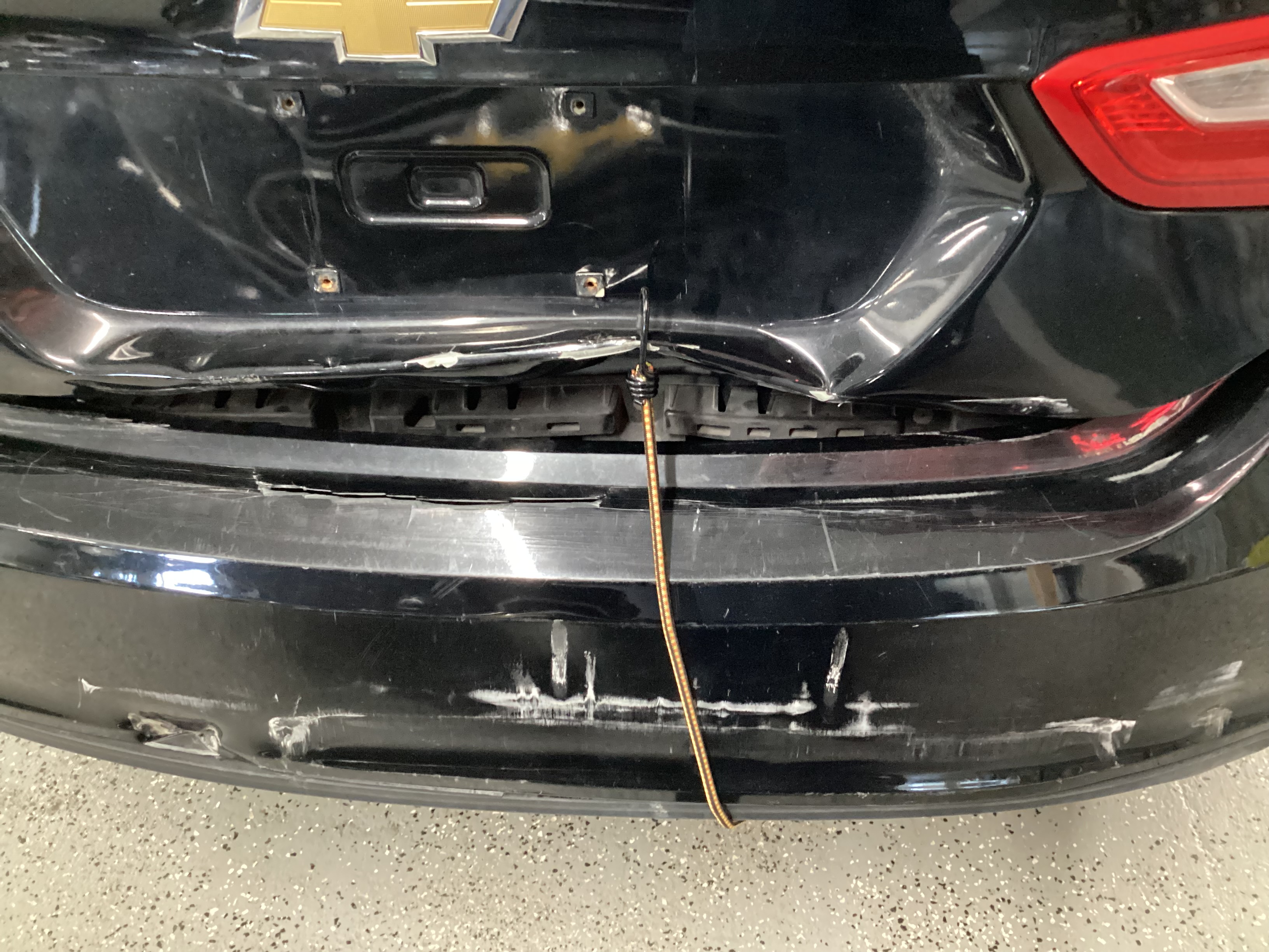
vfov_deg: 45.4
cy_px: 476
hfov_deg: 58.4
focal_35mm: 31
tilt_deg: -46.3
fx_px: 1136
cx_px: 634
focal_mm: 3.3
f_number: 2.4
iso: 640
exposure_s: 1/24
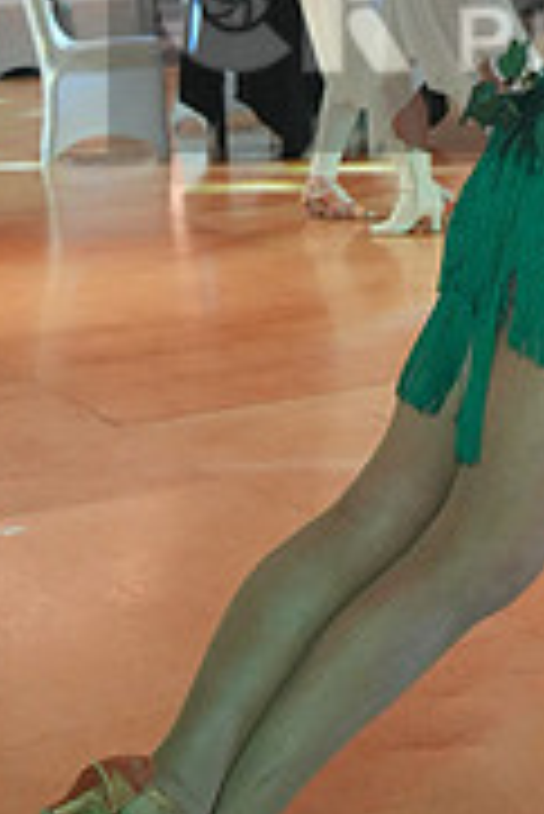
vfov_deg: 17.8
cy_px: 4
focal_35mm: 112
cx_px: 731
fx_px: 2534
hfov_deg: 11.9
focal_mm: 35
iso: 4000
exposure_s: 1/250
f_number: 4
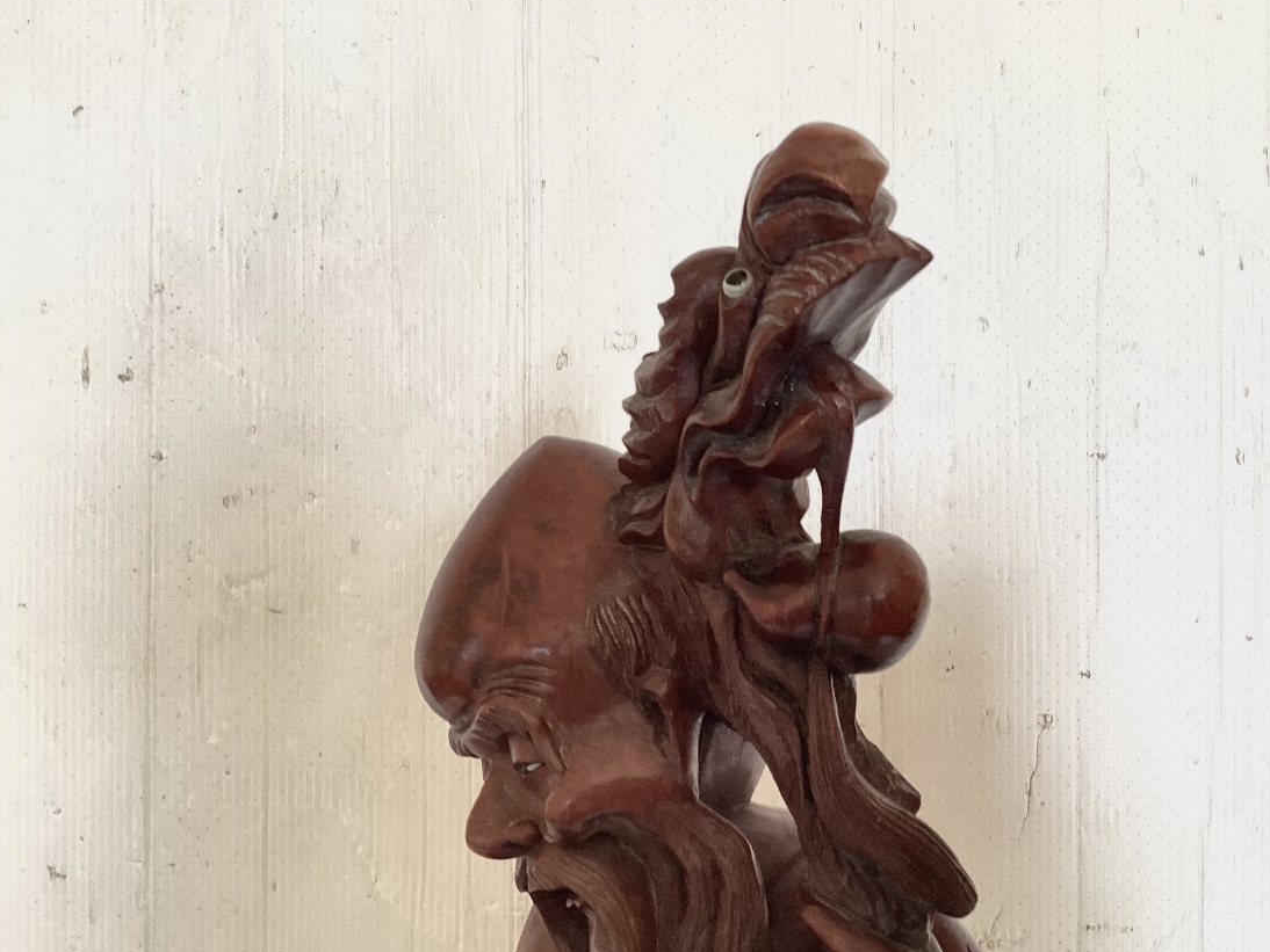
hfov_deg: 53.9
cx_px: 687
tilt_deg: -3.9
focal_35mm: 34
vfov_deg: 41.8
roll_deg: -2.0
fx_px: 1248
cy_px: 477
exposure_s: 1/50
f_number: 2.4
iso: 80
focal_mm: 3.3
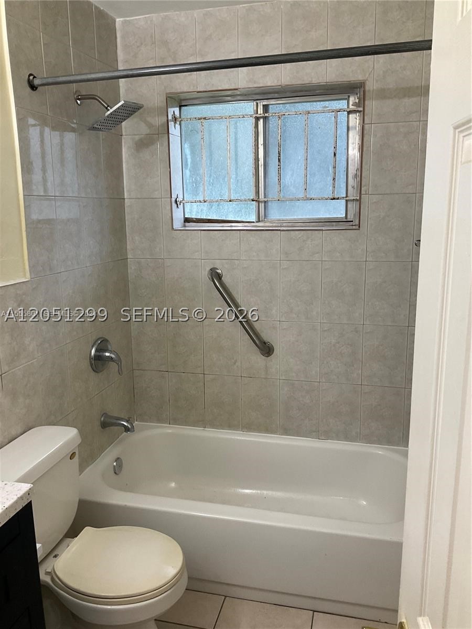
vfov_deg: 61.7
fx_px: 527
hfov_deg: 48.2
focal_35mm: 29
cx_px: 236
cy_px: 314
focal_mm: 3
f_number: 1.8
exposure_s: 1/60
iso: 50
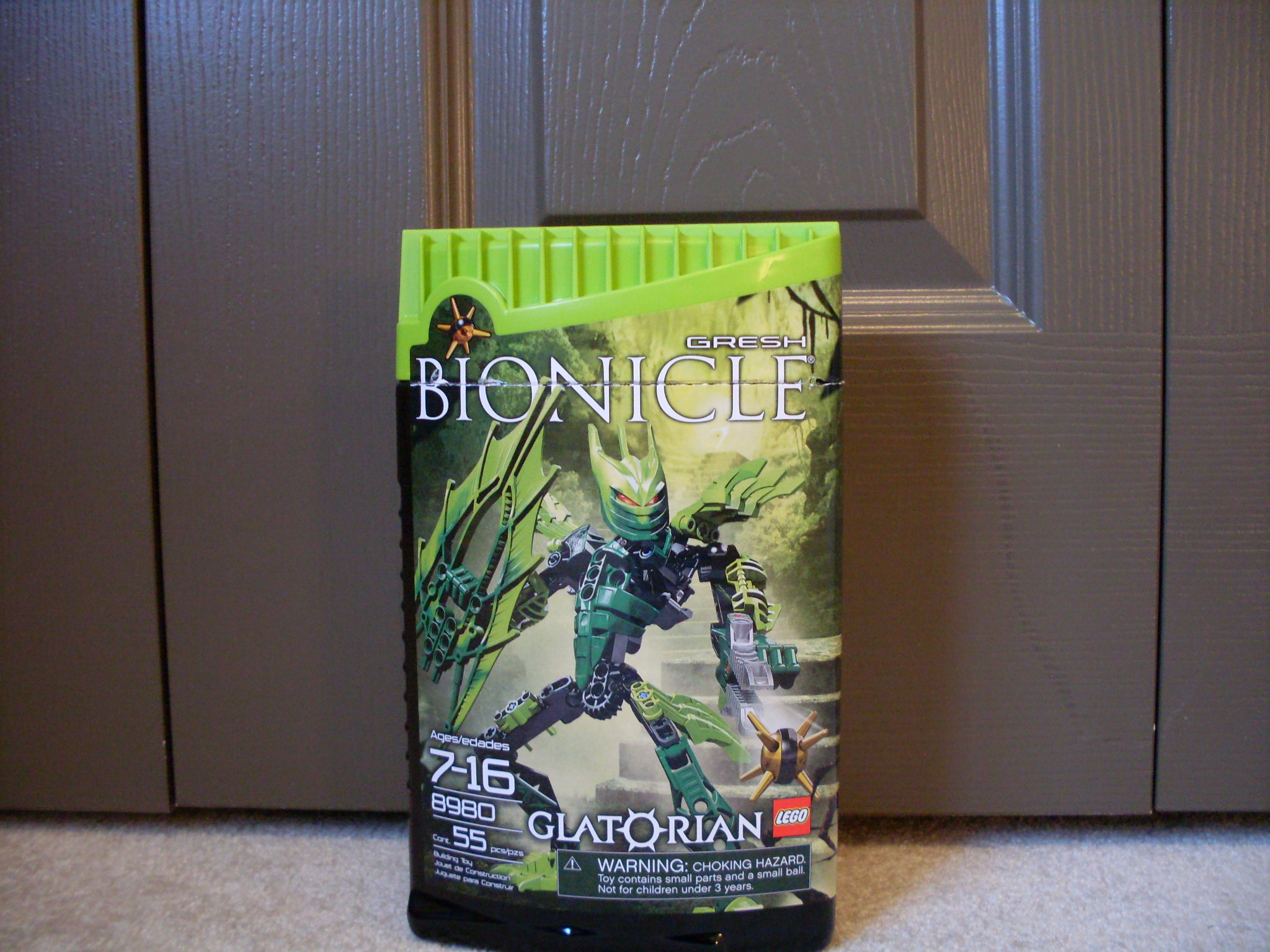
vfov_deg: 37.7
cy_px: 476
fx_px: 1394
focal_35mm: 38
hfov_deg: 49.0
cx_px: 635
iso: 200
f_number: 2.8
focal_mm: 6.3
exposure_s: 1/20
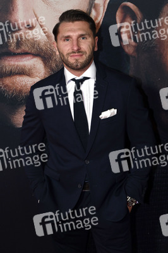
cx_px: 84
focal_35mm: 86
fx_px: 603
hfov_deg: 15.9
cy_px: 126
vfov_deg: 23.7
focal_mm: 86
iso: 1250
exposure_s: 1/100
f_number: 6.3
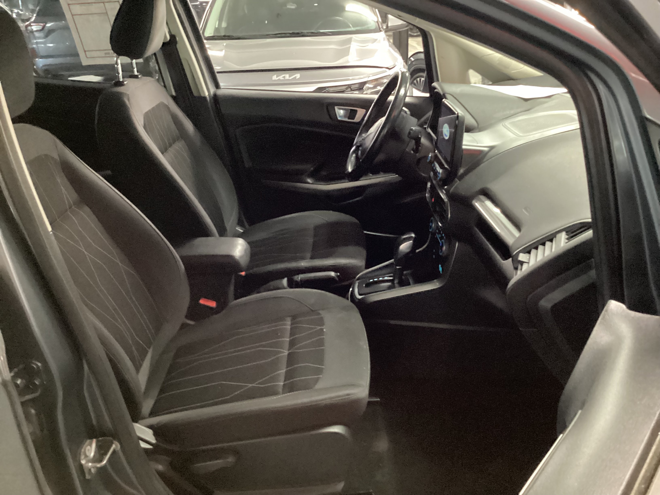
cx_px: 330
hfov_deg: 58.4
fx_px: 591
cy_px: 248
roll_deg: +2.5
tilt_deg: -25.5
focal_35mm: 31
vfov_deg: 45.4
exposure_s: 1/17
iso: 640
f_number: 2.4
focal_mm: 3.3
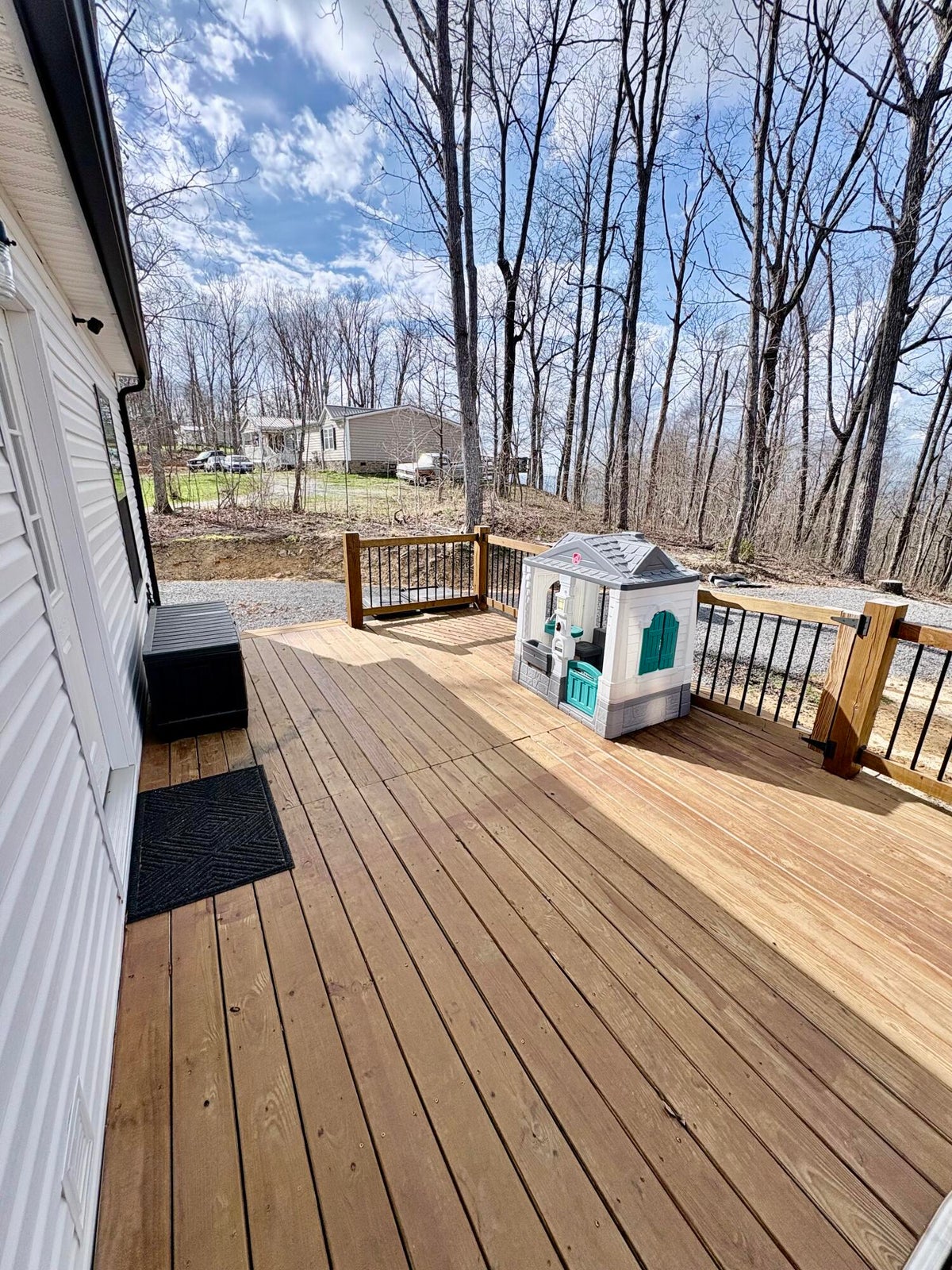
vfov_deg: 102.1
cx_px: 476
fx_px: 513
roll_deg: -1.5
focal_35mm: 14
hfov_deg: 85.7
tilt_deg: -17.0
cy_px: 635
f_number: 2.2
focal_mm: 2.22
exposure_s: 1/1346
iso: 50
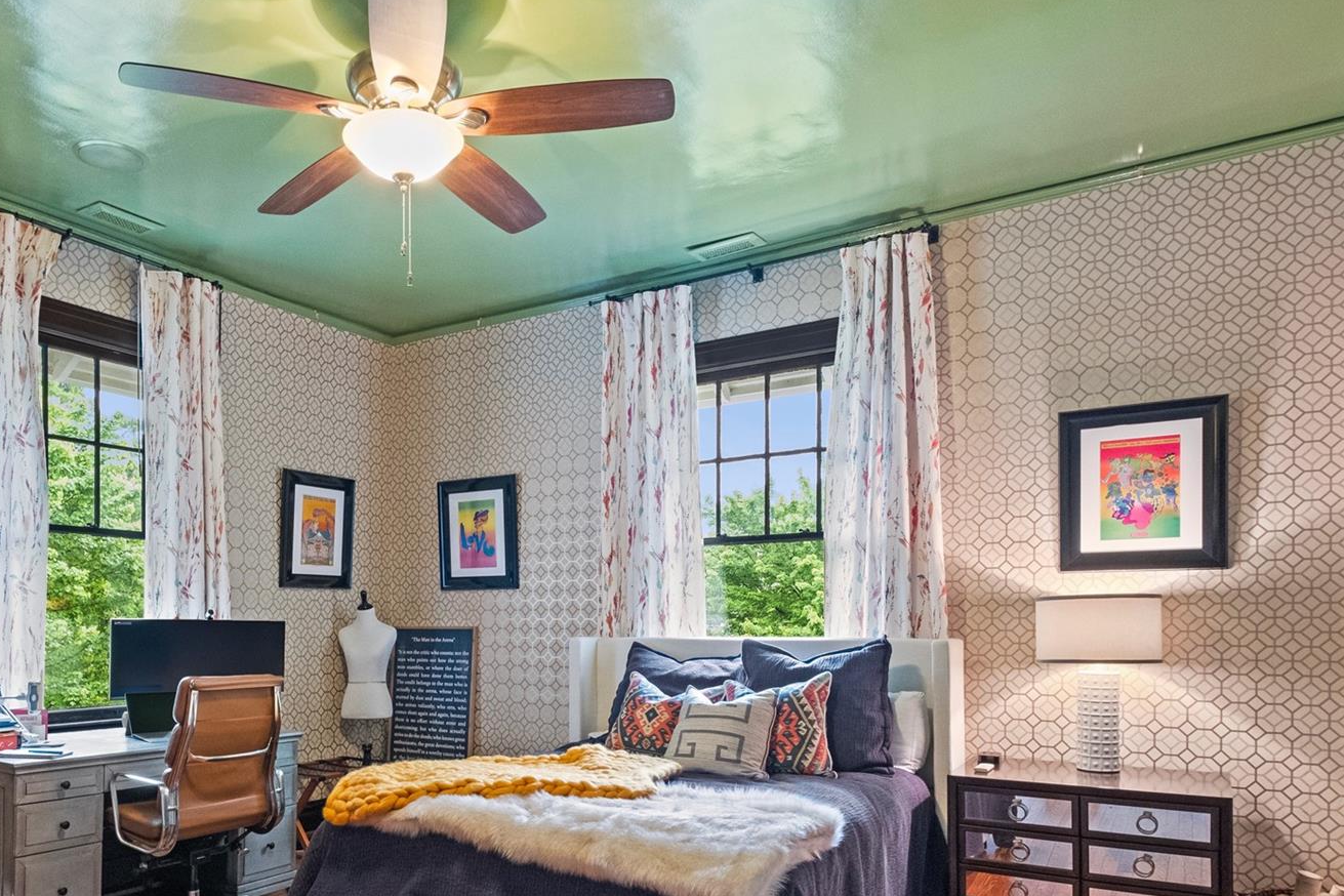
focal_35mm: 25
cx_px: 484
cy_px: 629
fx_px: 933
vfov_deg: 49.9
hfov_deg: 70.1
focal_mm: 10.5
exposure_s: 1/3
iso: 2000
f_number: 7.1
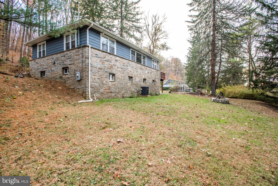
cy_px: 93
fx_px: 131
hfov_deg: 93.3
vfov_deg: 70.4
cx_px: 139
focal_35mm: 17
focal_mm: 17
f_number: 5.6
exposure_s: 1/250
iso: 500
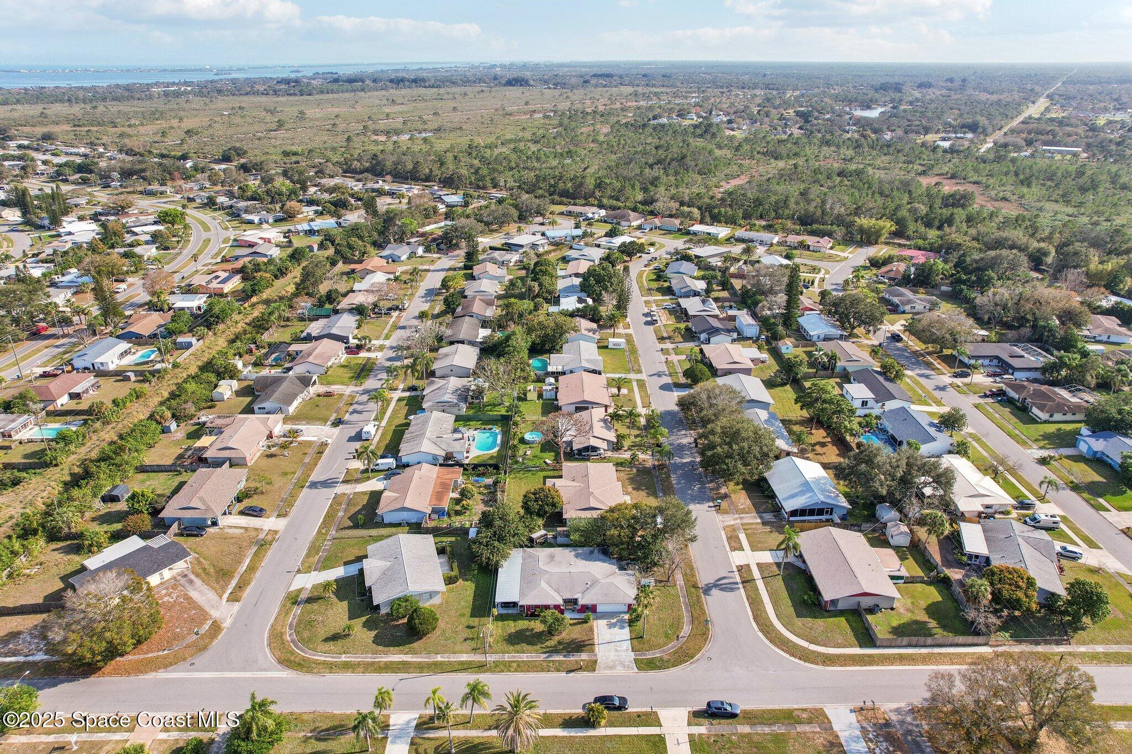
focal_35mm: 22
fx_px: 692
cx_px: 566
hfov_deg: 78.6
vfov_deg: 57.2
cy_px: 377
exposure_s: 1/1600
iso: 160
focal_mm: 8.4
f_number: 2.8
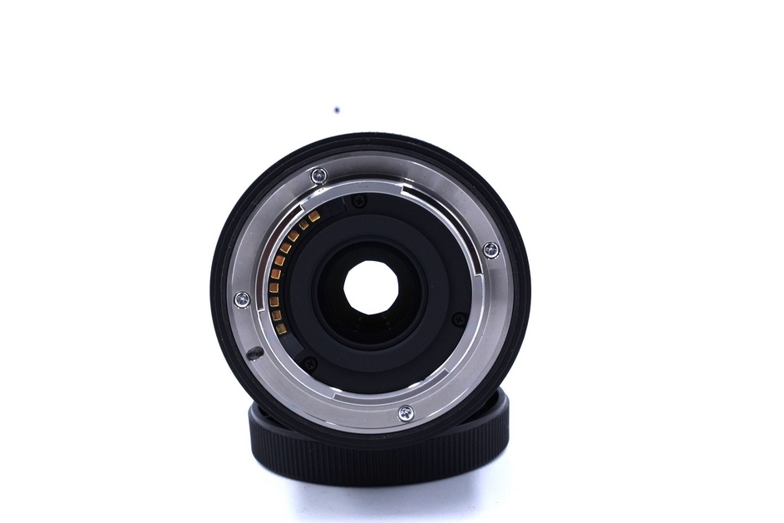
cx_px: 371
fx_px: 1895
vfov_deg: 15.7
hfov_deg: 23.4
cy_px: 272
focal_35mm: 87
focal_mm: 55
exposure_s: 1/160
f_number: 14
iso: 800
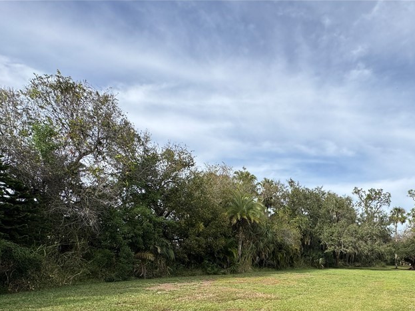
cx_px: 307
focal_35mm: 23
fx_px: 276
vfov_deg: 54.3
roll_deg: -2.6
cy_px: 255
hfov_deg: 69.5
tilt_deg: +1.3
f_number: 2.2
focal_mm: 2.22
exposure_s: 1/1299
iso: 50
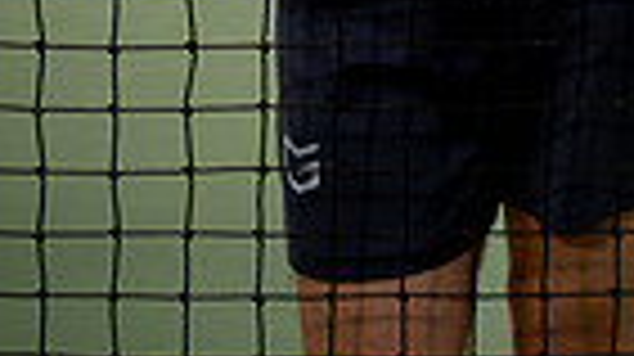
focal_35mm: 214
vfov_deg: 5.4
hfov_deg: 10.0
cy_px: -635
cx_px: 526
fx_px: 3594
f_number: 5.6
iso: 100
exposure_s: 1/250
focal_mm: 64
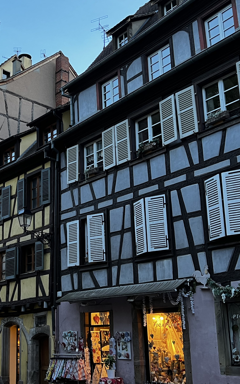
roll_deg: +1.2
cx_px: 71
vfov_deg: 43.5
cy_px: 203
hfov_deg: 27.7
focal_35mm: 46
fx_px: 481
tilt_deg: +15.7
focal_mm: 5.7
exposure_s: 1/50
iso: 200
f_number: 1.5
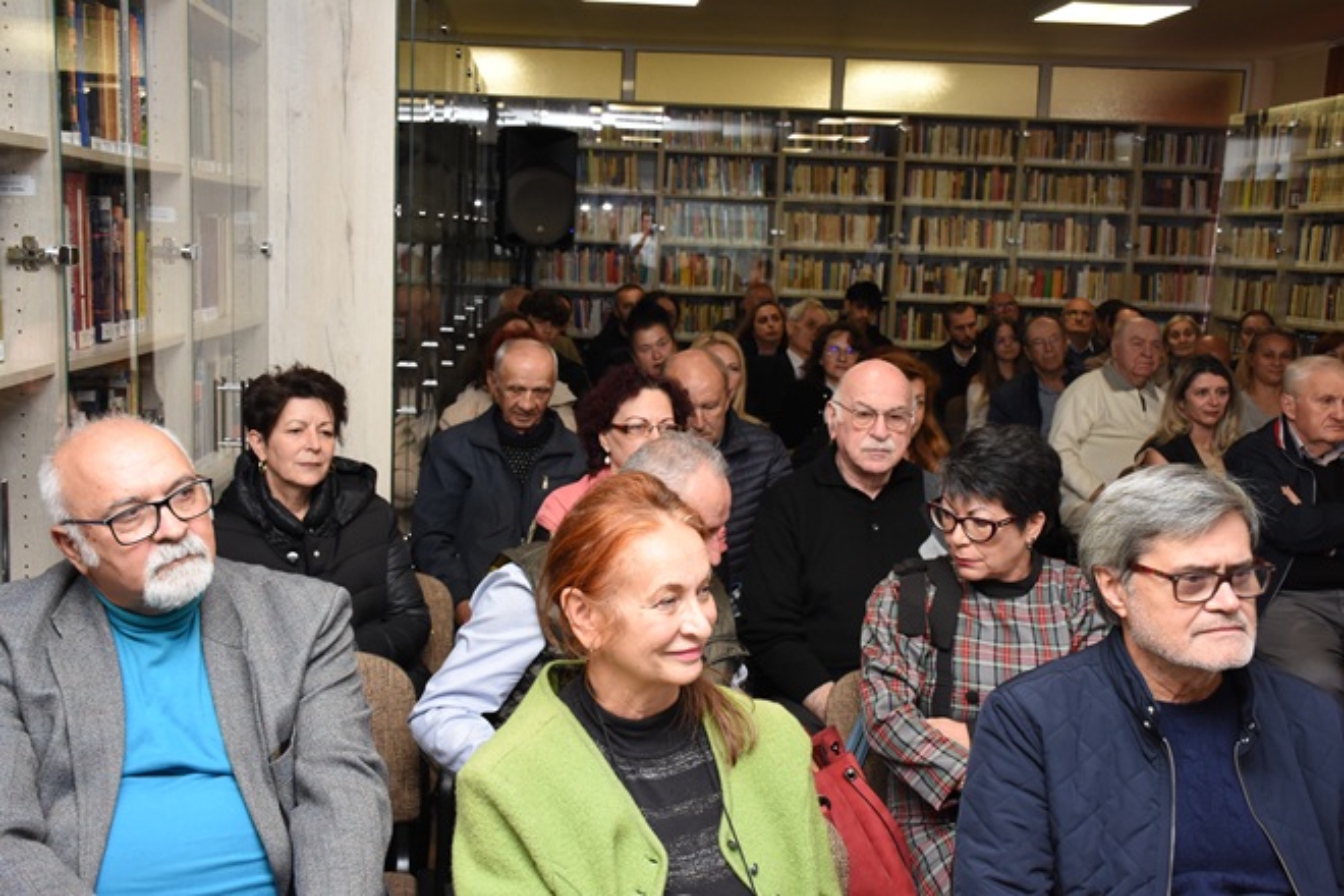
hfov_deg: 49.6
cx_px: 672
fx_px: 1456
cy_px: 448
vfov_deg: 34.2
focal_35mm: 39
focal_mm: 26
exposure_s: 1/125
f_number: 5.6
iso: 1000
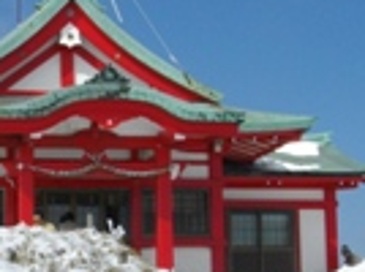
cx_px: 44
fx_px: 1126
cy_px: 199
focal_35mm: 107
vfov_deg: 13.7
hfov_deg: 18.1
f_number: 5.5
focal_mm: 5.7
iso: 100
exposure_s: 1/800
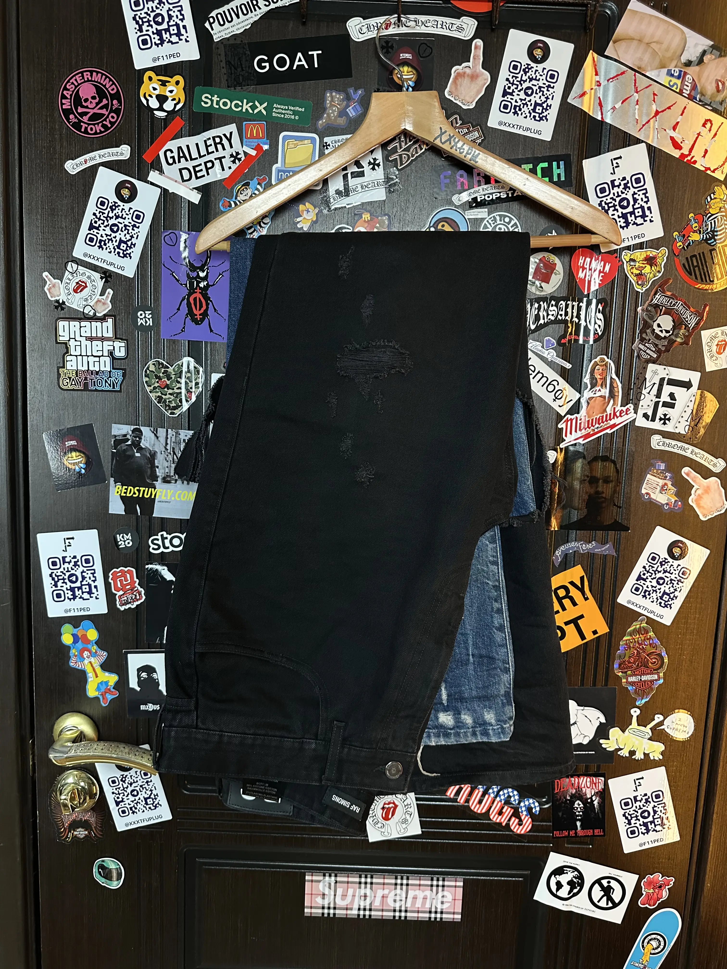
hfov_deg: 56.8
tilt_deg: -6.9
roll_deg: -3.1
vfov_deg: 71.6
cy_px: 484
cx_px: 364
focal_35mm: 24
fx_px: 672
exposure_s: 1/50
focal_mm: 6.86
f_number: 1.78
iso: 500
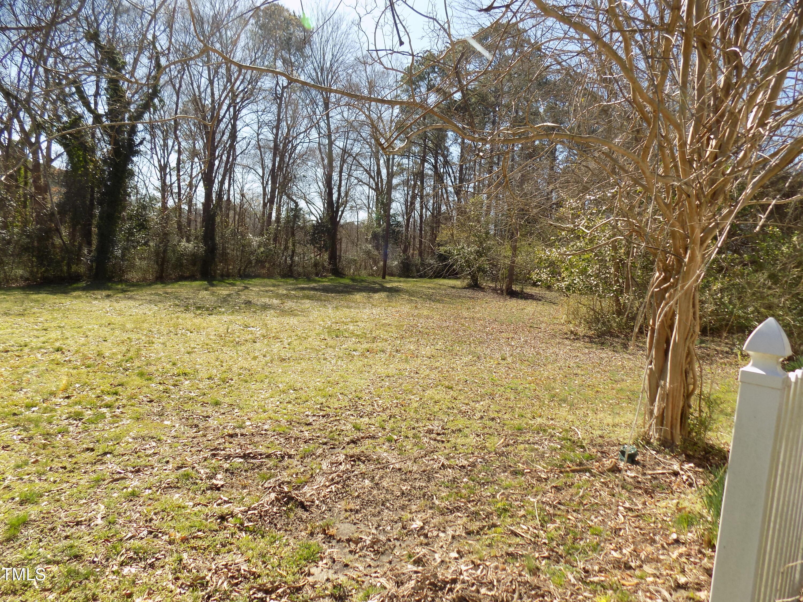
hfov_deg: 73.9
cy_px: 301
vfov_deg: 58.9
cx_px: 402
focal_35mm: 23
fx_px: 534
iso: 80
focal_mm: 4
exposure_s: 1/500
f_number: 3.1
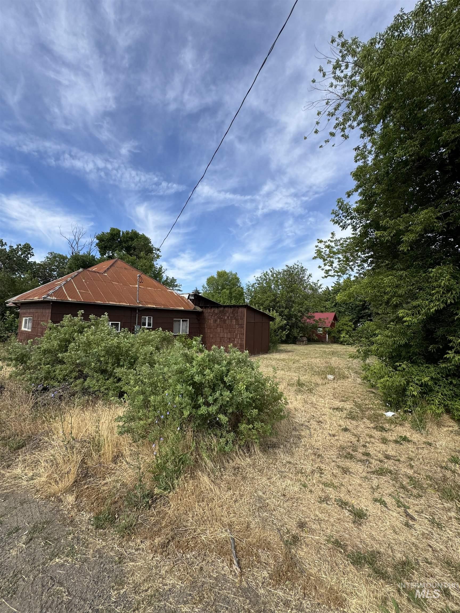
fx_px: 248
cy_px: 306
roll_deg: +0.1
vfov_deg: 102.1
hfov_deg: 85.7
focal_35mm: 14
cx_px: 230
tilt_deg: +2.0
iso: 50
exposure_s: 1/1477
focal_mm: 2.22
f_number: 2.2
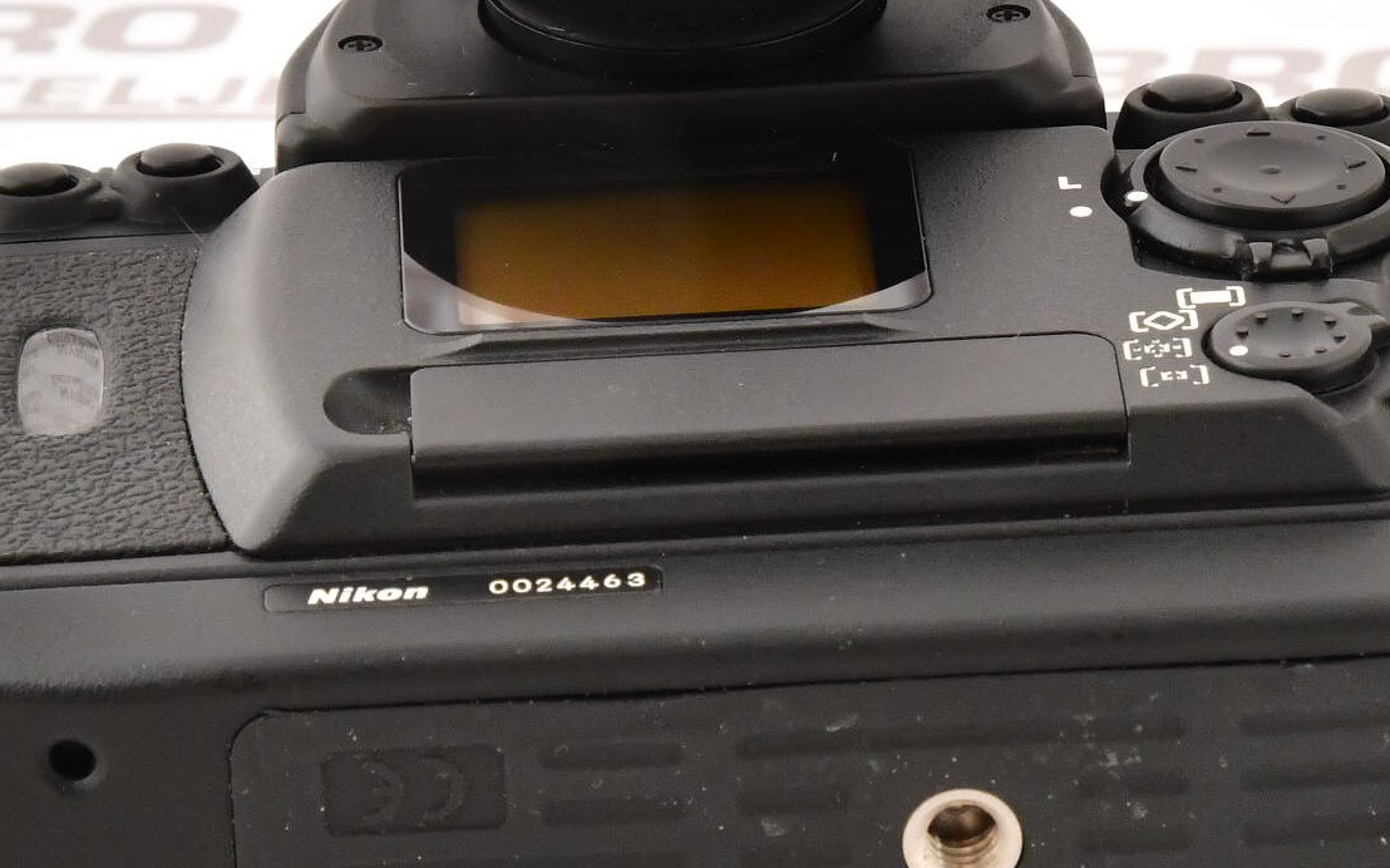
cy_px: 542
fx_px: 7310
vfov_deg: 6.8
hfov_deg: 10.9
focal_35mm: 193
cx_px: 857
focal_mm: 82
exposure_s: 1/160
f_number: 13
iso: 1600
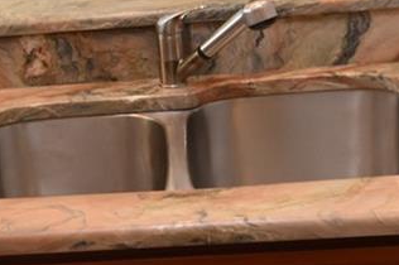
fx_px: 841
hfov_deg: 26.4
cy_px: 95
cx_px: 112
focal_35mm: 76
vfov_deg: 17.9
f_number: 3.5
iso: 900
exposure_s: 1/60
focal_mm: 10
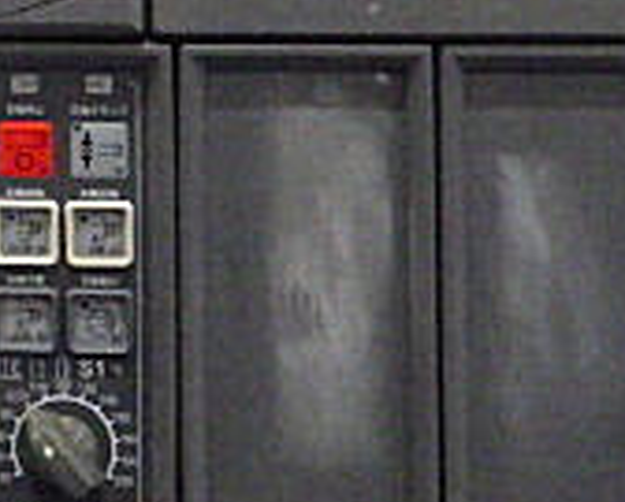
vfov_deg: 14.2
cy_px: -182
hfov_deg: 17.7
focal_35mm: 104
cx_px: -74
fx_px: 1927
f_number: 3.5
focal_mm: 5
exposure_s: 1/45
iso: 1000
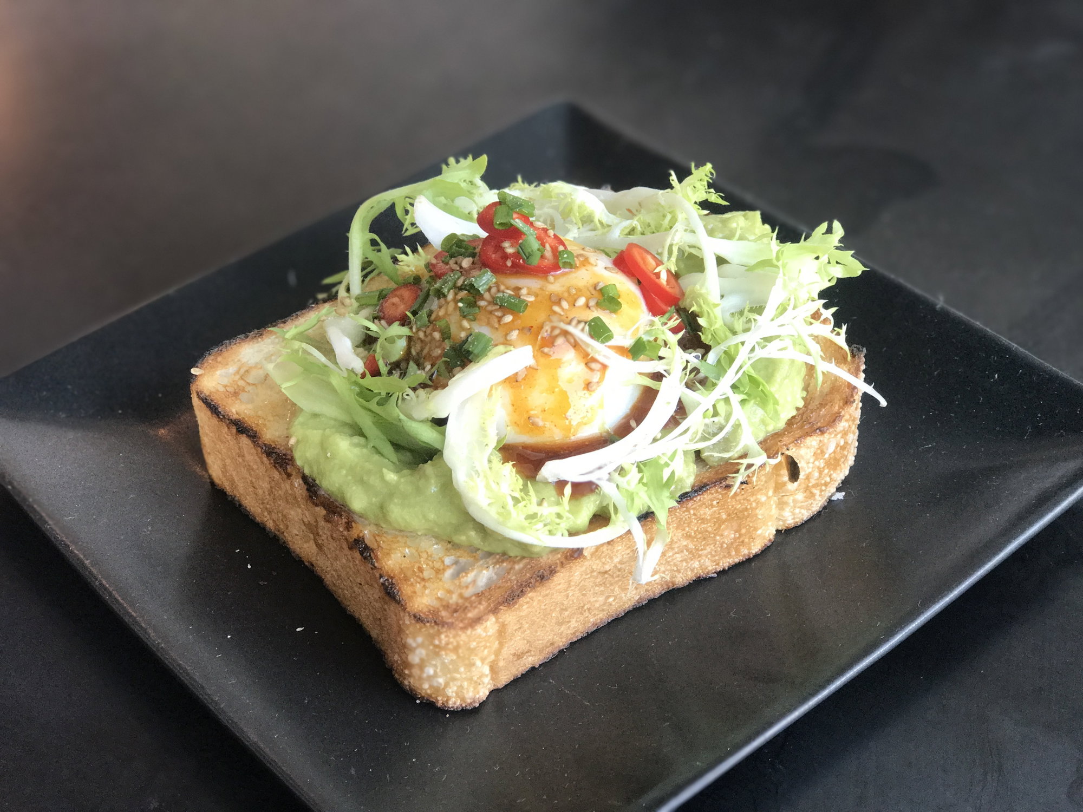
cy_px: 406
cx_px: 542
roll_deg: +2.1
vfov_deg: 25.7
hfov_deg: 33.8
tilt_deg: -40.6
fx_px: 1783
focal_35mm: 57
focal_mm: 6.6
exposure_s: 1/60
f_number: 2.8
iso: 160
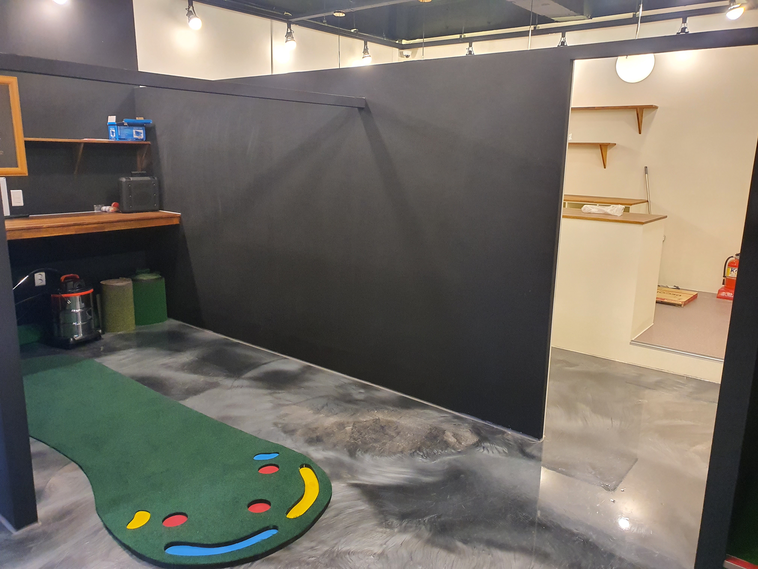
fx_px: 569
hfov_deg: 67.3
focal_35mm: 26
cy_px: 284
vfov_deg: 53.1
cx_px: 379
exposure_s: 1/40
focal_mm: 4.3
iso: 500
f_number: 2.4
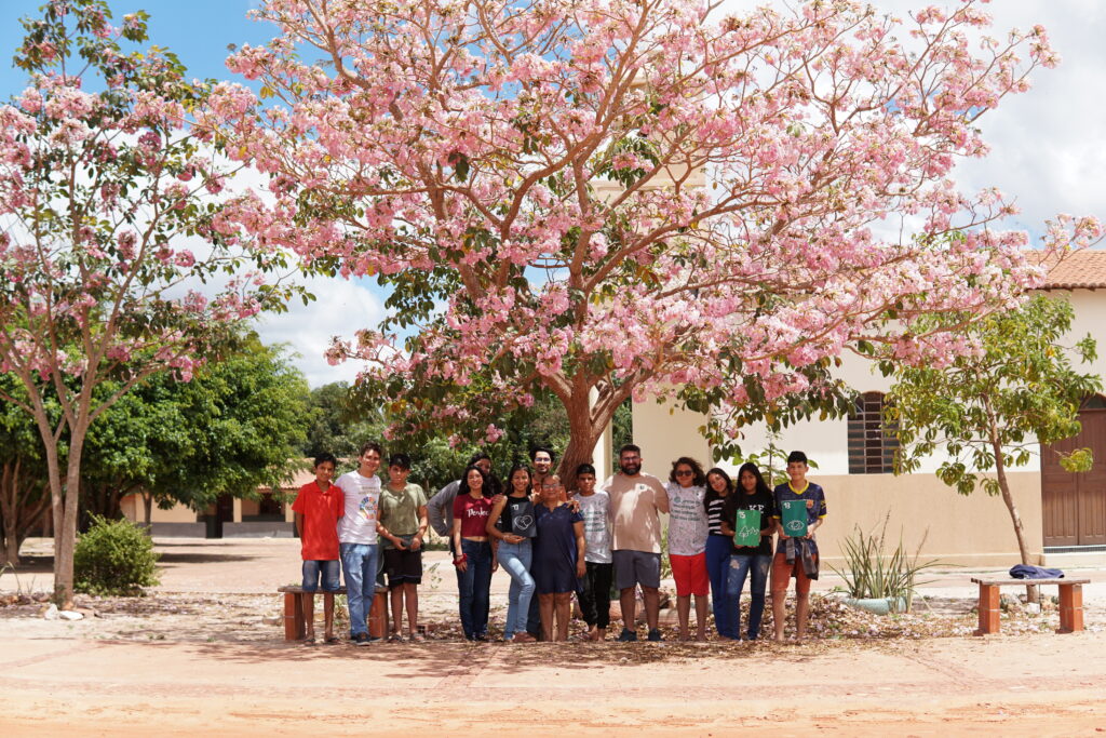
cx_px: 553
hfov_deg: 43.6
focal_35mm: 45
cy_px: 369
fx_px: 1383
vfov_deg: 29.9
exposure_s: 1/4000
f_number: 2.8
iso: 250
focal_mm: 30
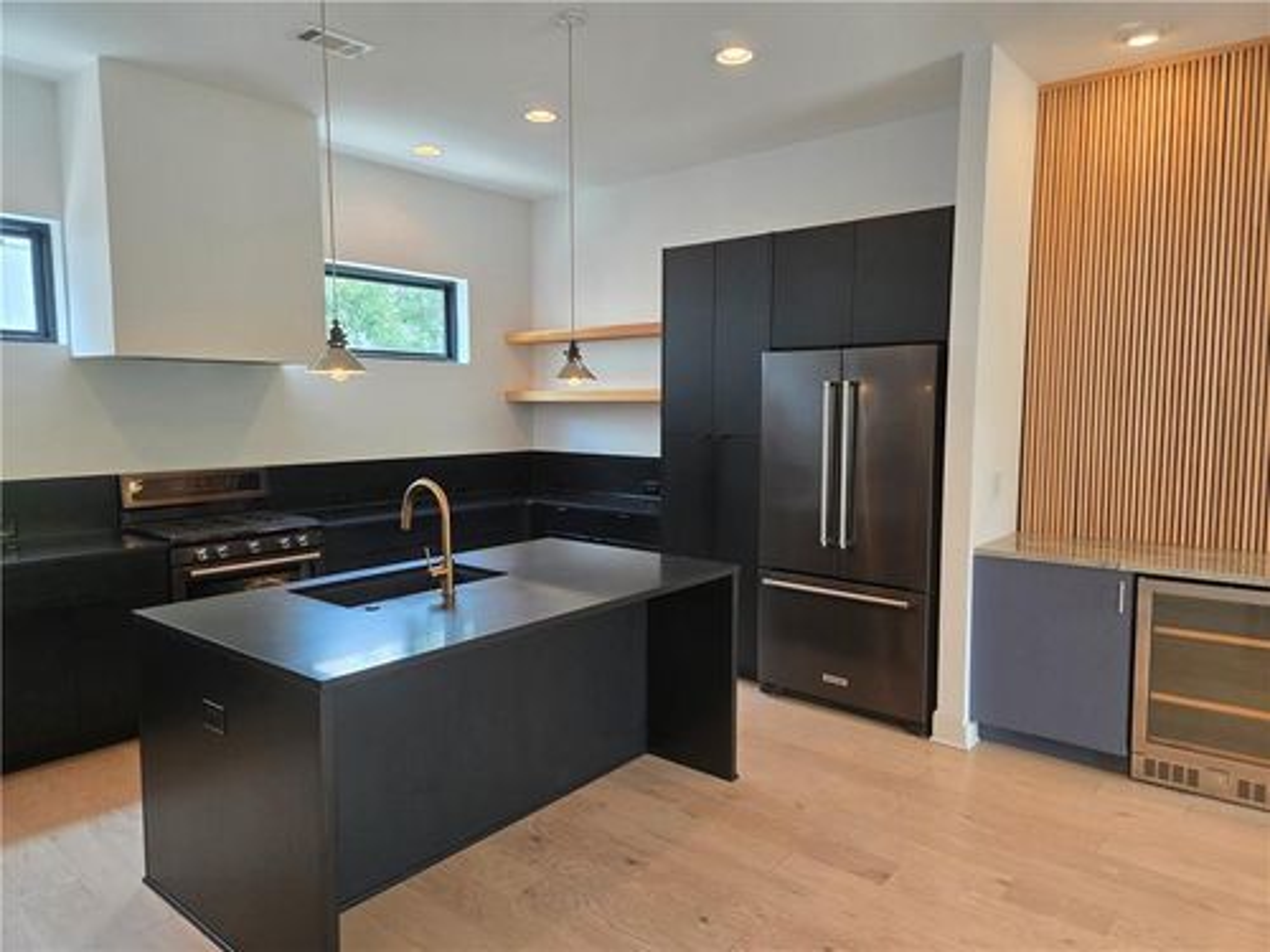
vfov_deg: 58.9
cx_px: 635
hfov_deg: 73.9
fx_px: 844
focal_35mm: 23
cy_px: 476
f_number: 1.8
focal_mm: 5.4
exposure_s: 1/120
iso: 125
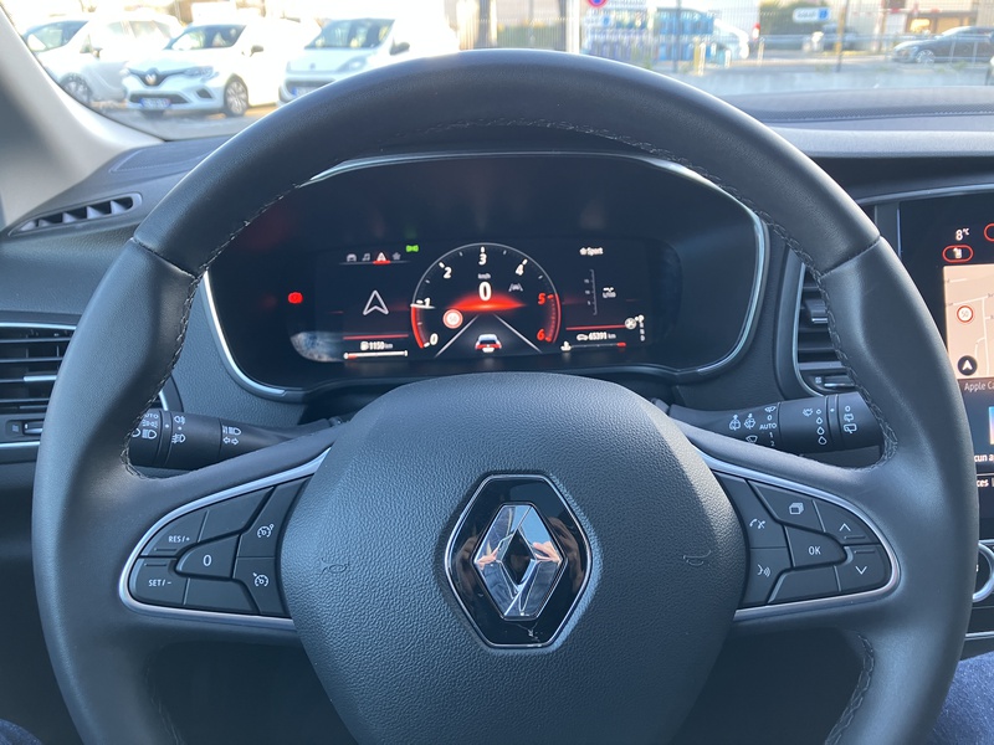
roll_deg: +2.1
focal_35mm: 28
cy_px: 372
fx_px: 804
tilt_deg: -22.6
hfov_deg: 63.4
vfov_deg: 49.7
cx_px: 497
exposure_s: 1/49
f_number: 1.8
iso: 100
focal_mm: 3.99
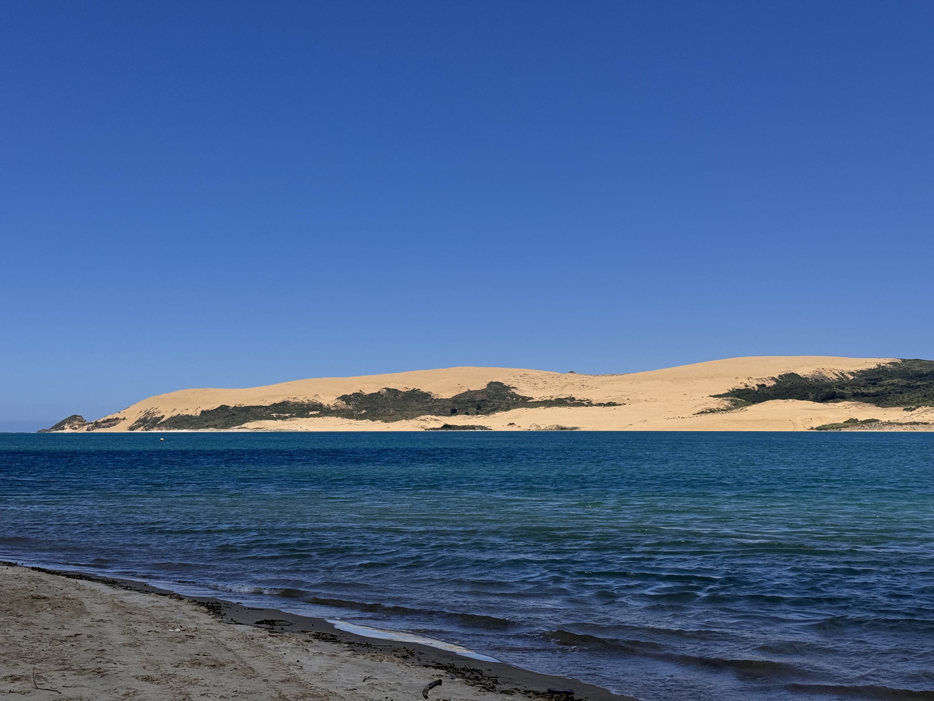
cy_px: 350
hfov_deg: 39.7
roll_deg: -0.1
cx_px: 467
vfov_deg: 30.3
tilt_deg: +4.2
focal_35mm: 48
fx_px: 1295
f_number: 1.78
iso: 64
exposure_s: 1/9009
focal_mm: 6.76
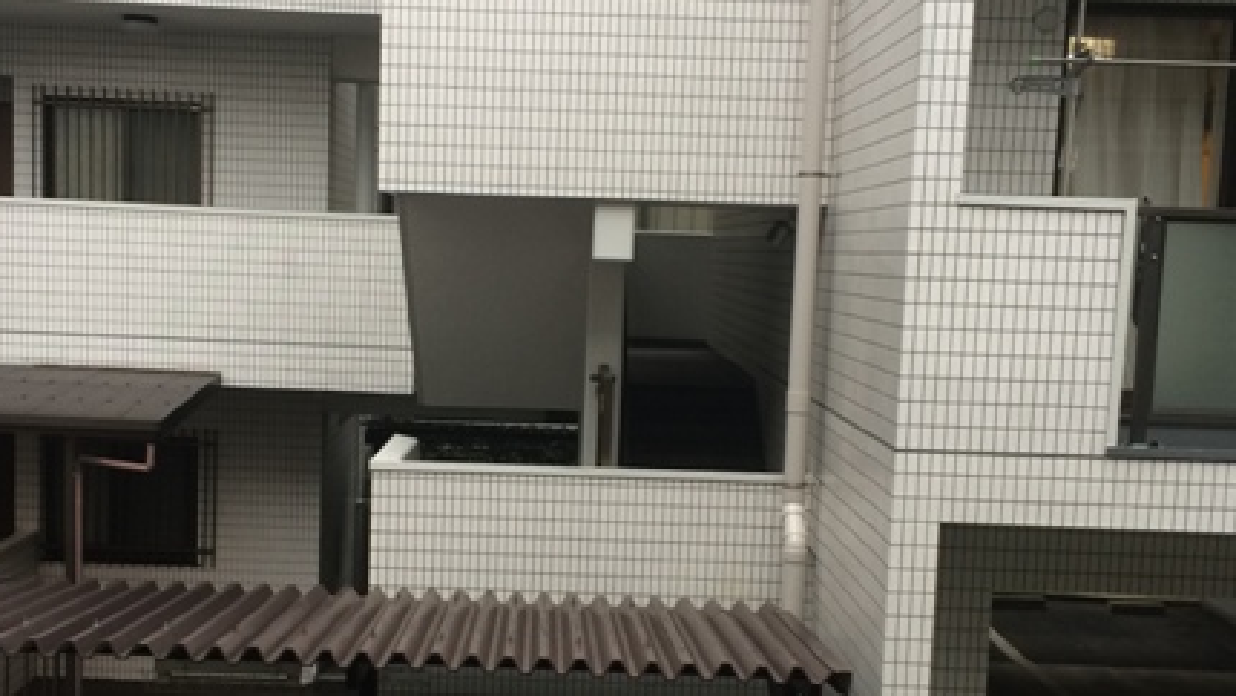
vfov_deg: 25.4
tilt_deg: -7.3
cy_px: 437
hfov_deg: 43.7
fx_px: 1541
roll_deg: -1.2
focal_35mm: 47
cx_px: 558
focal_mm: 4.15
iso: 32
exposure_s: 1/33
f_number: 2.2
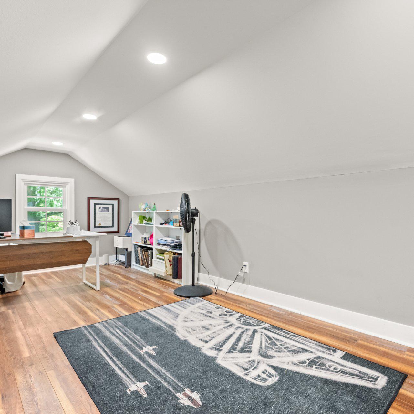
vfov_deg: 77.7
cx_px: 217
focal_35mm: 19
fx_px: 257
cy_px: 213
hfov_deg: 77.6
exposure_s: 1/10
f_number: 5.6
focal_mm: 14
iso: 1600
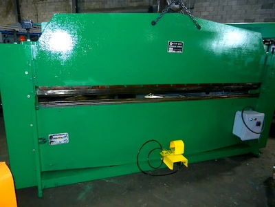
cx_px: 138
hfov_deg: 69.4
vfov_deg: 54.9
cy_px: 104
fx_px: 199
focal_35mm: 25
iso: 280
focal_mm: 4.5
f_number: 3.5
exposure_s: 1/30
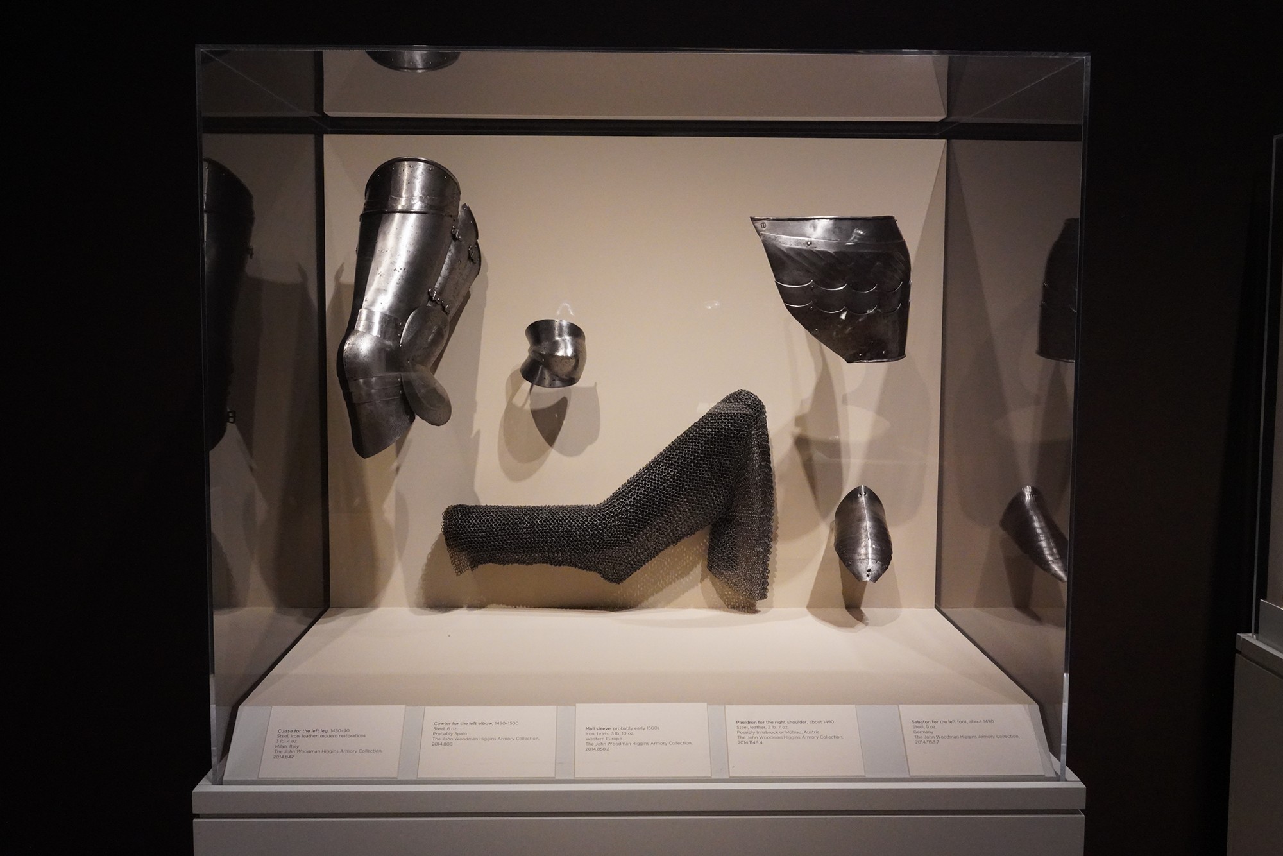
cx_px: 642
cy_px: 428
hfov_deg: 61.9
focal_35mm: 30
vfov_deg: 43.6
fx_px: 1069
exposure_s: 1/80
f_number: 13
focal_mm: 30
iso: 10000
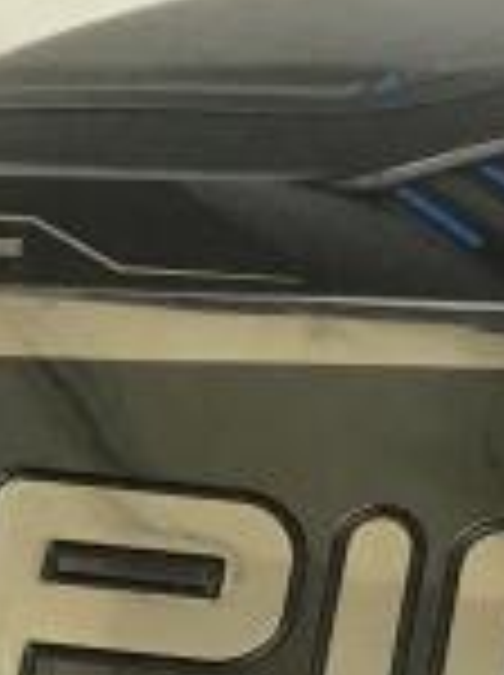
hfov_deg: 9.7
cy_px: 936
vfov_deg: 12.7
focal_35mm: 149
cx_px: 662
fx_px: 2901
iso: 100
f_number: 2.4
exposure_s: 1/33
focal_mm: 3.3
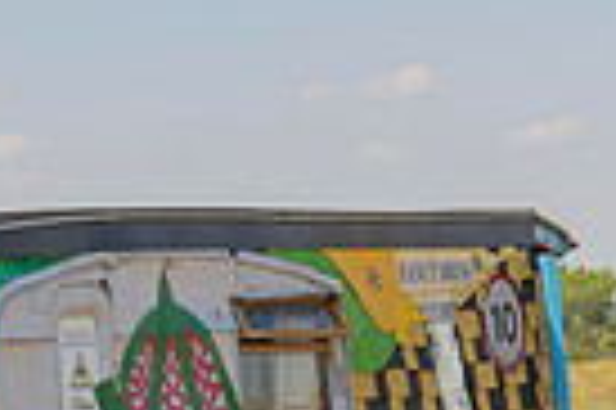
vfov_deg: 6.9
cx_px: -620
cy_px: 326
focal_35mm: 199
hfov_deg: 9.6
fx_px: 3401
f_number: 5.6
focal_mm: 45
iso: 64
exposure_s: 1/640
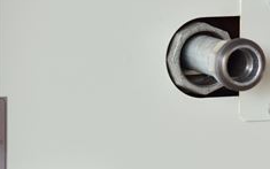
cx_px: 281
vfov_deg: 3.5
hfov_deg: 5.5
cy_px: 93
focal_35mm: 378
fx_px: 2782
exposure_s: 1/320
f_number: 6.3
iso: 1250
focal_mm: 116
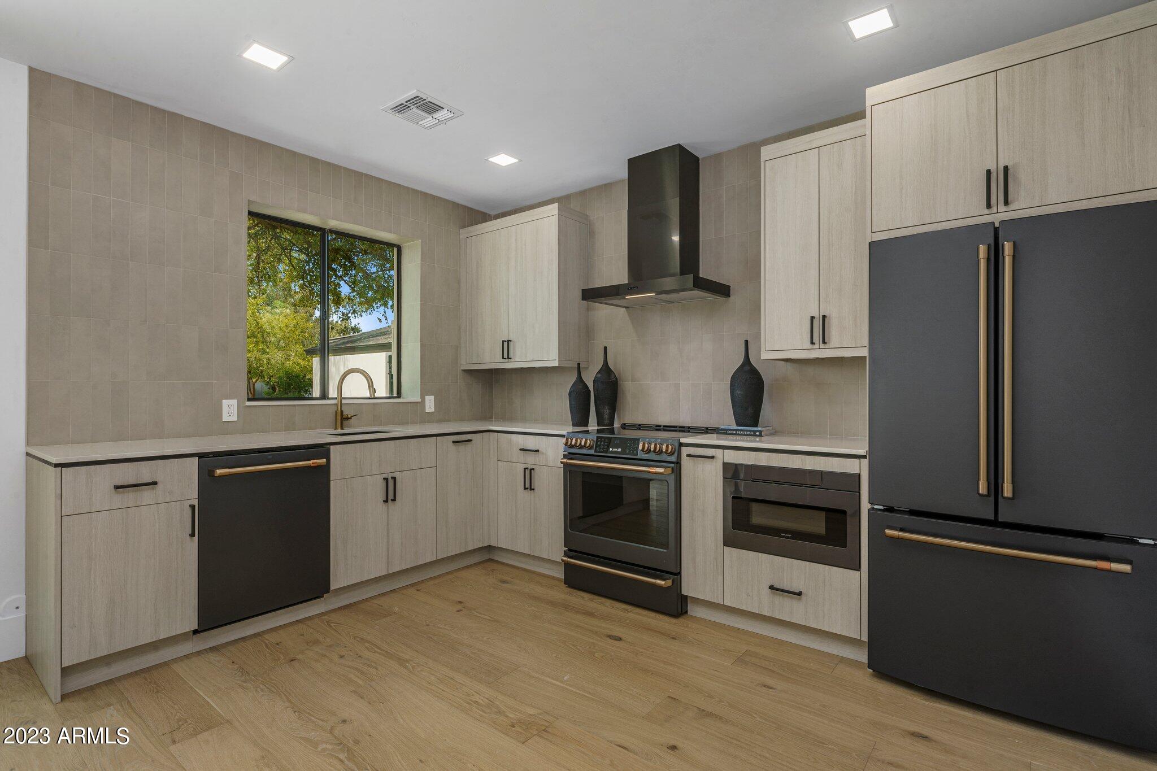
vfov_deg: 70.4
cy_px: 386
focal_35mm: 17
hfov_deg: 93.3
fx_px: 546
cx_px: 578
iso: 400
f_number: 13
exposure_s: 1/8
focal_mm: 17
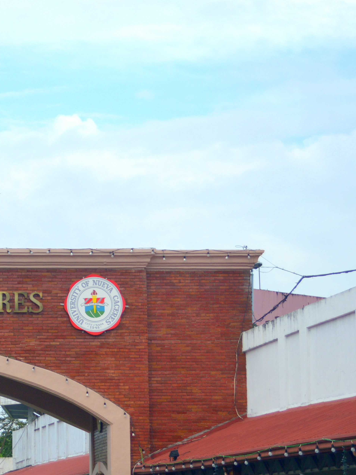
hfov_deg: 12.9
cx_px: -152
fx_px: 1509
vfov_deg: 17.9
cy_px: 298
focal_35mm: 110
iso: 100
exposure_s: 1/250
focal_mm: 32
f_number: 4.8
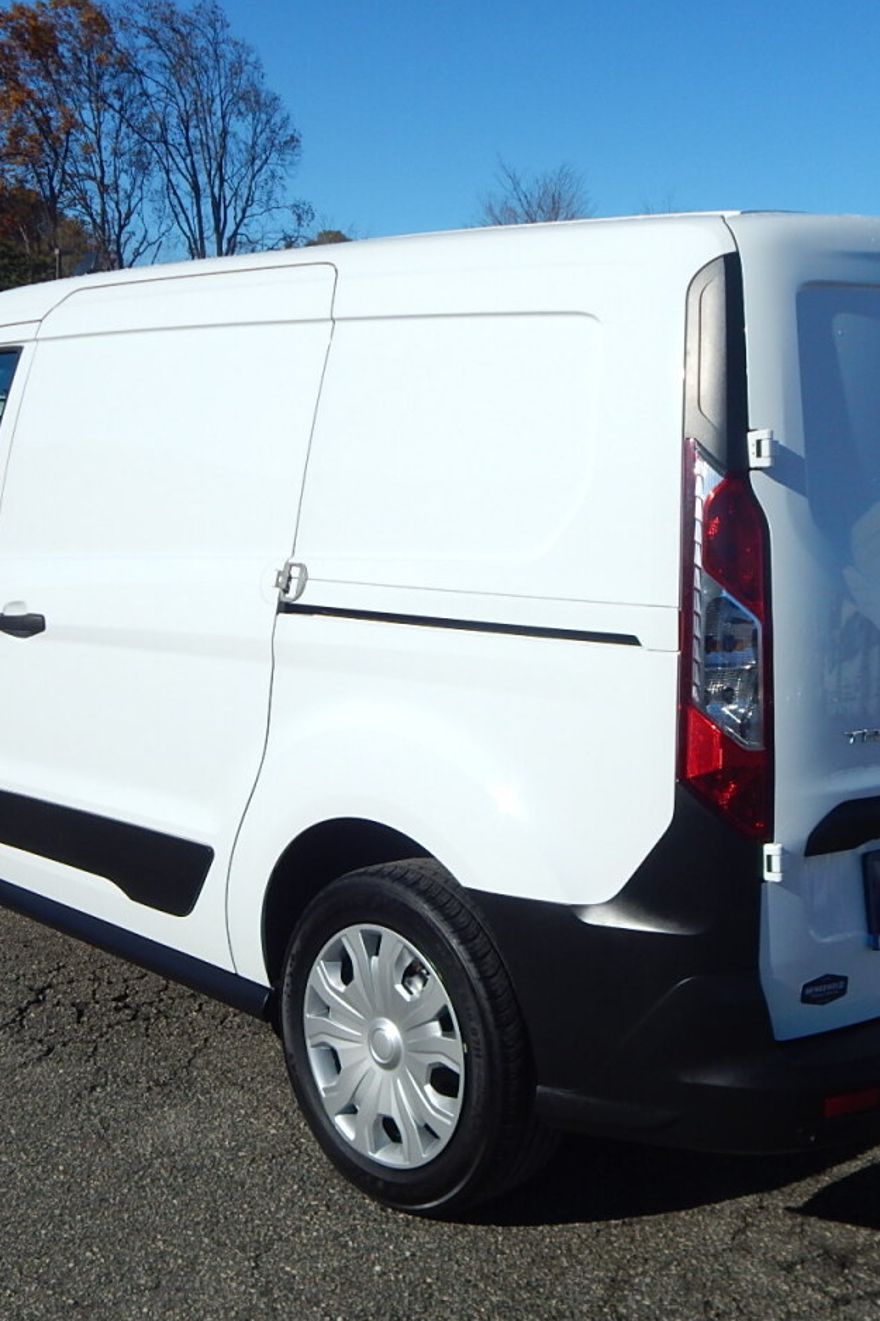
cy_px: 658
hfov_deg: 30.5
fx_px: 1614
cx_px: 459
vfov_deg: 44.5
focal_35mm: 44
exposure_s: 1/1500
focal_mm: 5.6
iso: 125
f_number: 6.5
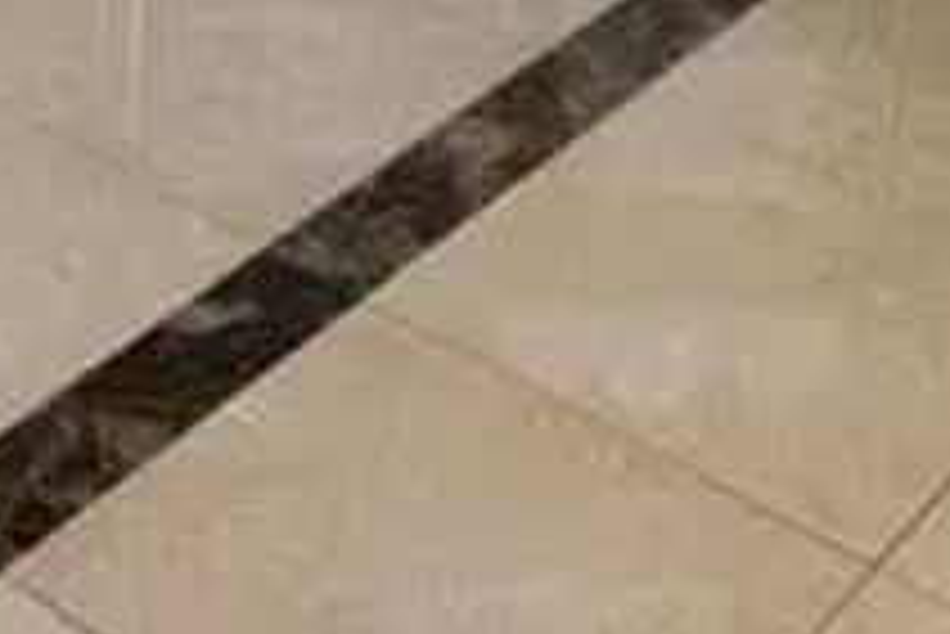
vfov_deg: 11.5
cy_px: -821
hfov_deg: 19.5
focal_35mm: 101
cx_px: -59
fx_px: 2667
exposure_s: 1/120
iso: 125
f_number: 1.78
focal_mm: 6.86
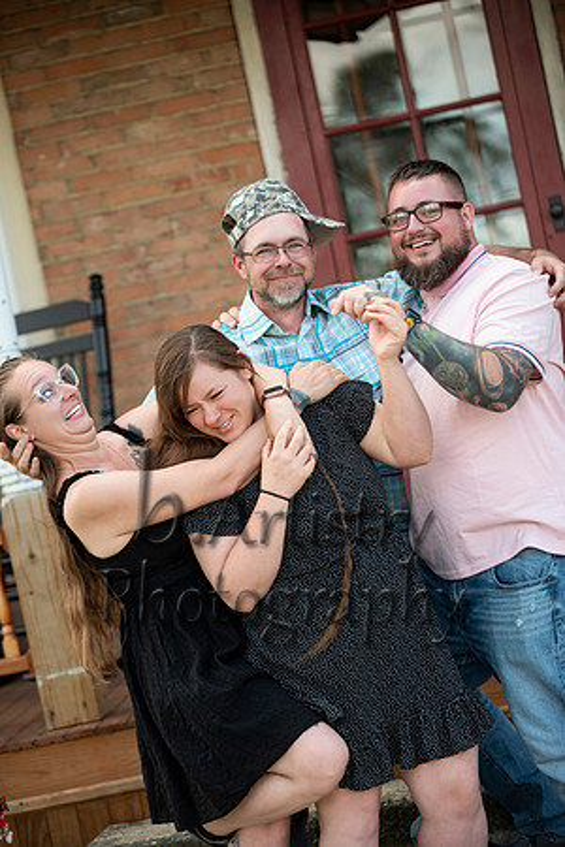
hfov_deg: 12.5
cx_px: 282
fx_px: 2589
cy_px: 424
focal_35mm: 110
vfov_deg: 18.6
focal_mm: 110
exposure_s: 1/250
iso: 200
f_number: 2.8
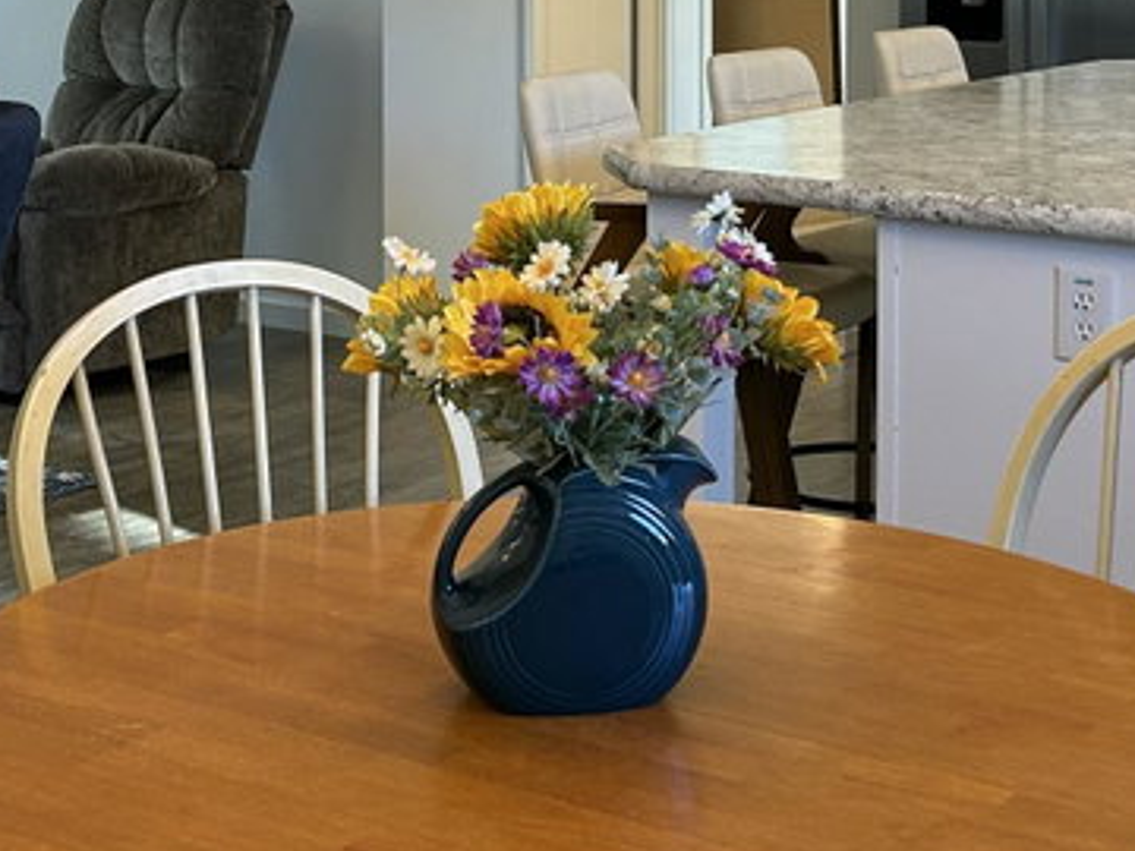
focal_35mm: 74
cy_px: -19
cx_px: 419
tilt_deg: -4.5
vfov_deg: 19.3
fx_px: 2426
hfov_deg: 26.2
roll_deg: +0.1
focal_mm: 5.7
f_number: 1.5
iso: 100
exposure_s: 1/120
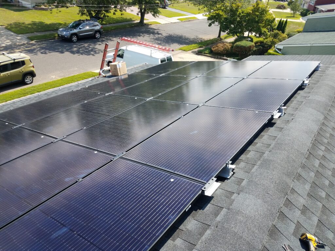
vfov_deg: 53.1
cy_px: 126
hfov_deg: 67.3
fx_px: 252
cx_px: 168
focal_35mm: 26
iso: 40
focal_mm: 4.2
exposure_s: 1/868
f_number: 1.7
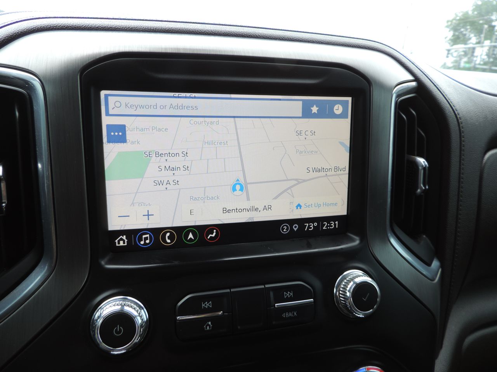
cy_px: 186
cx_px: 248
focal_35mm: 24
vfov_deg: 56.8
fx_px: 345
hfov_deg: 71.6
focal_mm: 4.3
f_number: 3
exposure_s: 1/100
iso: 80
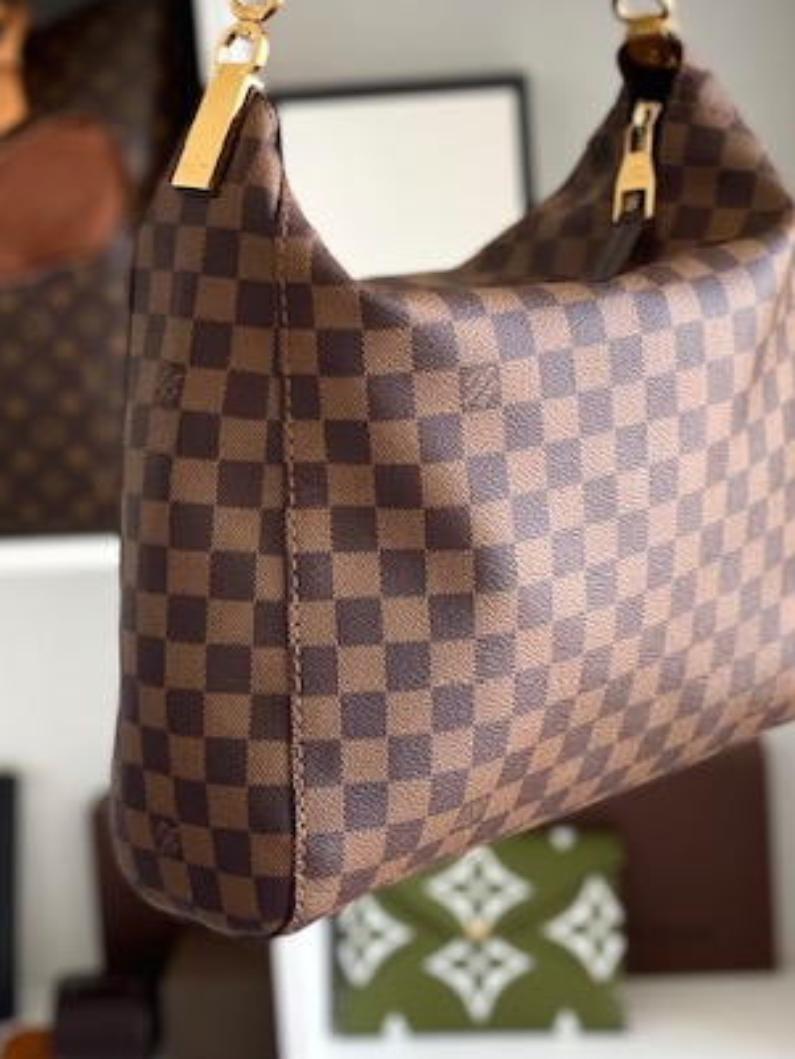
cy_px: 357
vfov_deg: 23.4
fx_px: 2540
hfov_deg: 17.8
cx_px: 375
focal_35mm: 83
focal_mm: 6
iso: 125
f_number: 2
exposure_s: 1/122
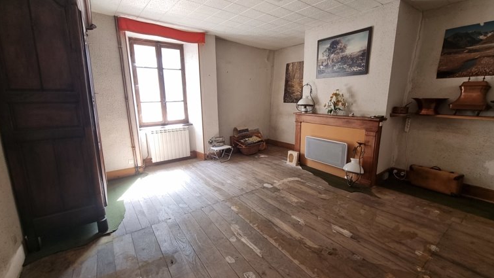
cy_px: 143
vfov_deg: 70.5
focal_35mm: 15
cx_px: 249
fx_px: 197
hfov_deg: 103.0
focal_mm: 2.2
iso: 125
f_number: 2.2
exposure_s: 1/50
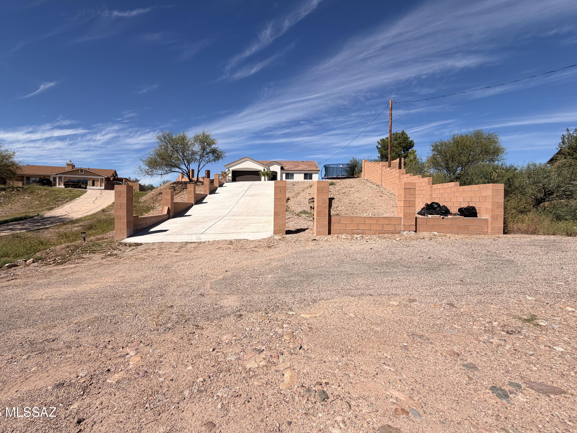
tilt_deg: -0.7
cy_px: 201
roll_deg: -0.2
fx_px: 250
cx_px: 271
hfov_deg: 98.0
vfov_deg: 81.6
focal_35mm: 15
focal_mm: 2.22
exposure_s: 1/1285
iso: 20
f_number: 2.2
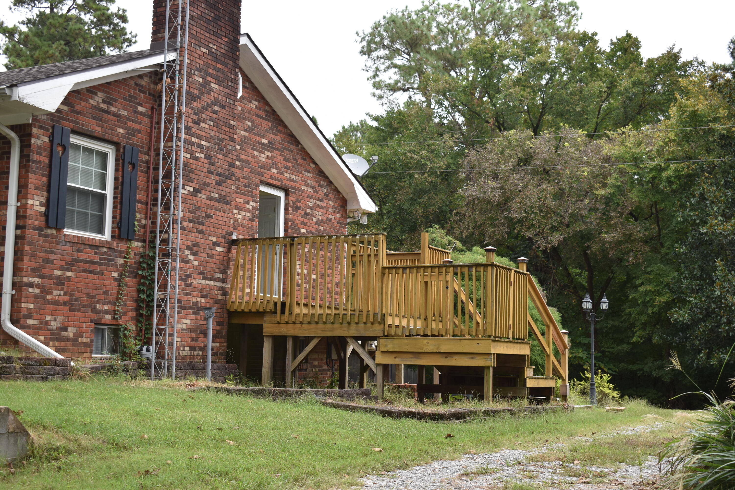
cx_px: 368
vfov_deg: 28.1
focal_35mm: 48
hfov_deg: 41.1
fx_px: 980
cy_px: 245
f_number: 5.6
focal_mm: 32
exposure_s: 1/125
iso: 180
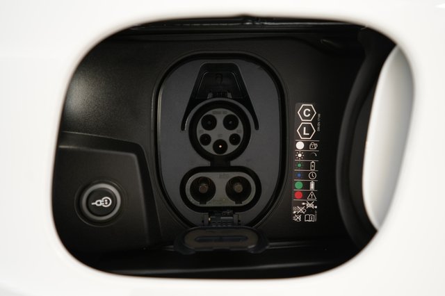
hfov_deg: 65.5
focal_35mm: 28
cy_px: 148
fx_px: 346
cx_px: 222
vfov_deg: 46.4
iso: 500
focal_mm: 28
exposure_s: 1/30
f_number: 2.8
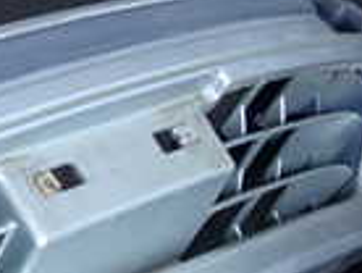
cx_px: -320
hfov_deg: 12.7
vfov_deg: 10.1
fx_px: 1456
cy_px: 507
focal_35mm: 139
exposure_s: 1/160
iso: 100
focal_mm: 5.79
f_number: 2.4
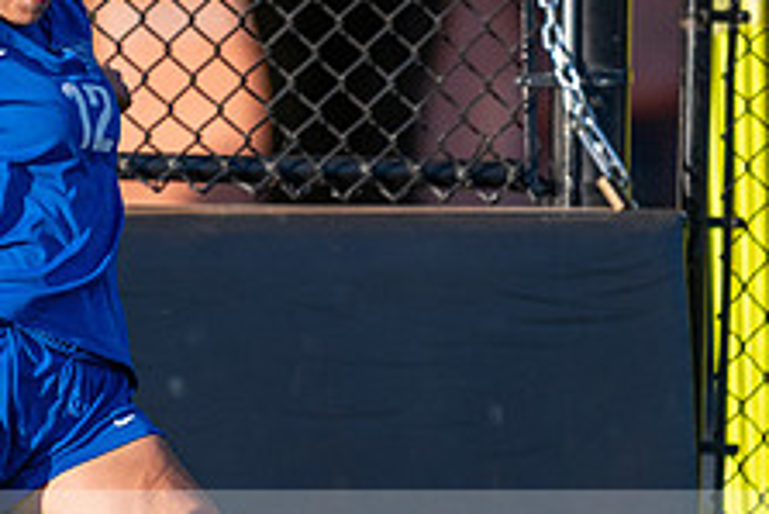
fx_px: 16693
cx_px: -102
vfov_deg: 1.8
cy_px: 246
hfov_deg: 2.6
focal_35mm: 781
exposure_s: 1/2000
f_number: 2.8
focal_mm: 200
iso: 320
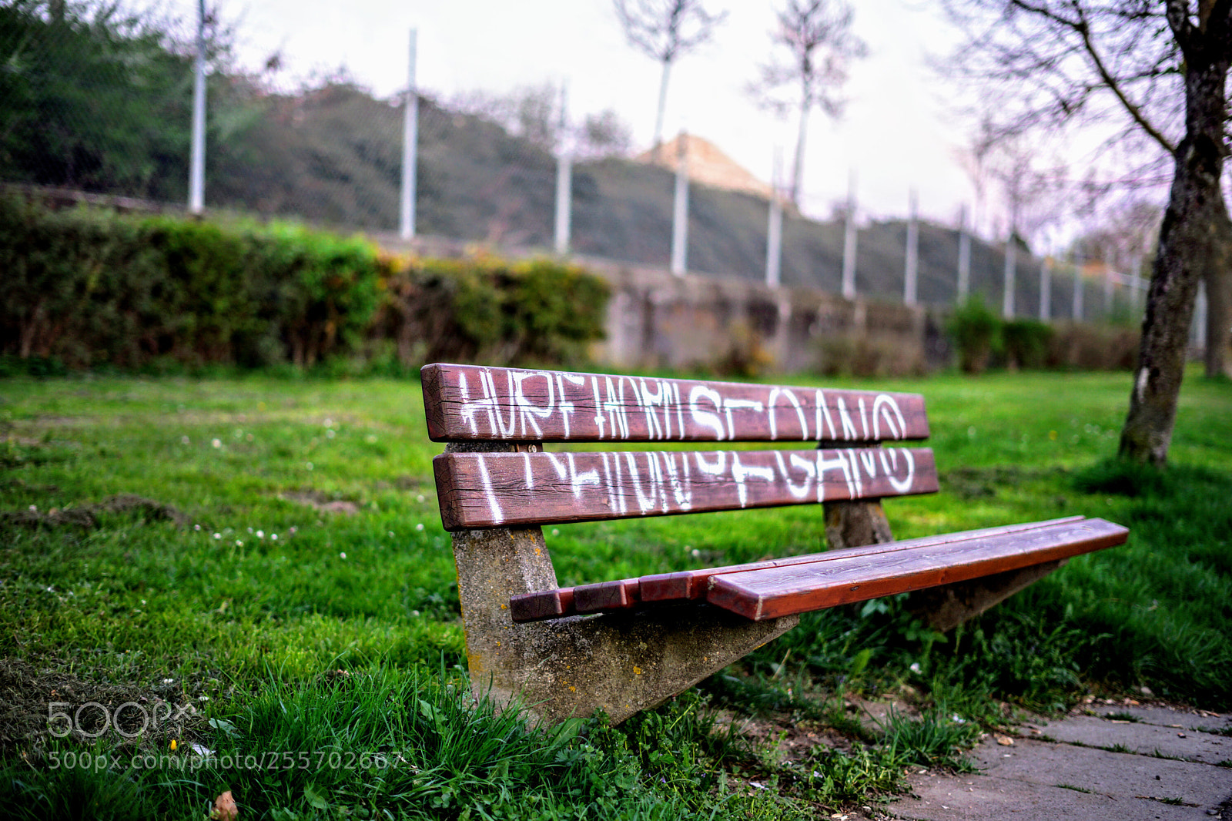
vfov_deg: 27.0
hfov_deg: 39.6
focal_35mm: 50
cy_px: 410
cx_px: 616
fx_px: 1711
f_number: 1.8
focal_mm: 50
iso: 320
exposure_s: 1/60
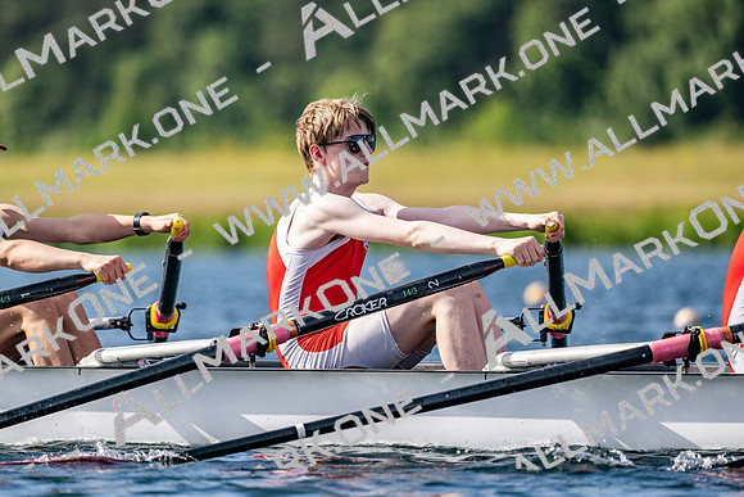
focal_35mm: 400
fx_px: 8268
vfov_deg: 3.4
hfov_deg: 5.2
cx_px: 372
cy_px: 248
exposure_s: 1/2500
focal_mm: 400
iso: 250
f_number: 4.5
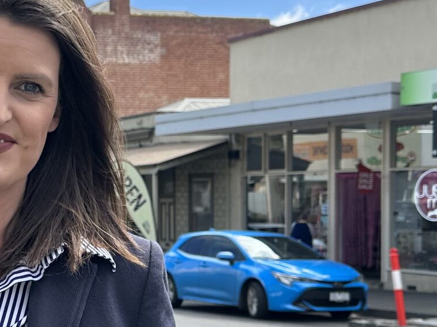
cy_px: 243
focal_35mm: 81
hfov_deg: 22.7
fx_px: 1022
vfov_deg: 18.1
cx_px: -51
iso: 80
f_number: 1.78
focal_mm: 6.86
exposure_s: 1/3472
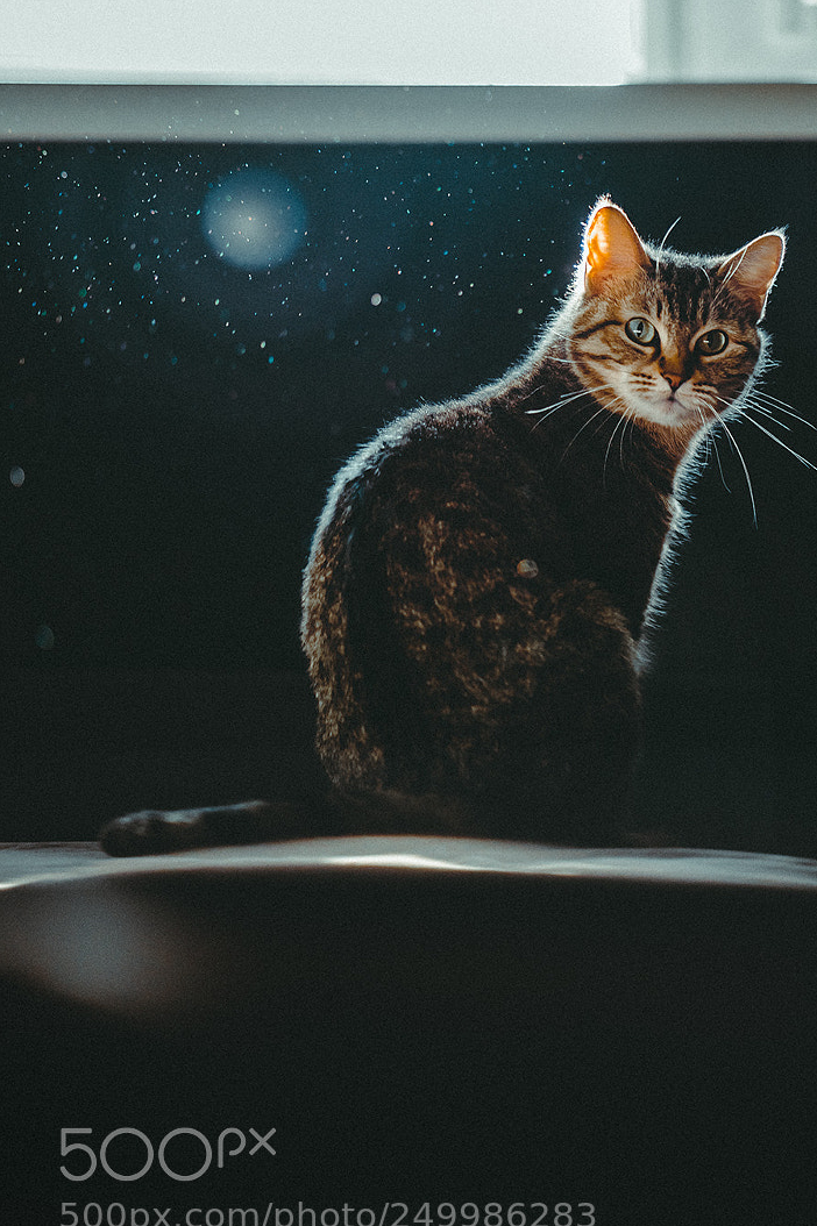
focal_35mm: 129
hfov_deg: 10.6
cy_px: 377
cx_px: 608
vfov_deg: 15.8
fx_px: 4394
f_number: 1.8
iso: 320
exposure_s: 1/125
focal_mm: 85
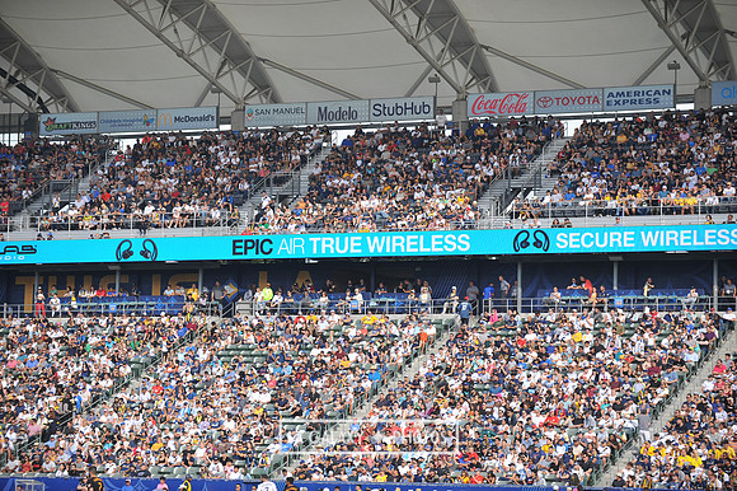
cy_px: 246
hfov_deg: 16.4
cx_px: 368
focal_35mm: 125
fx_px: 2557
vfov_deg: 11.0
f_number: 3.5
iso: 250
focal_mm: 125
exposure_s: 1/1250
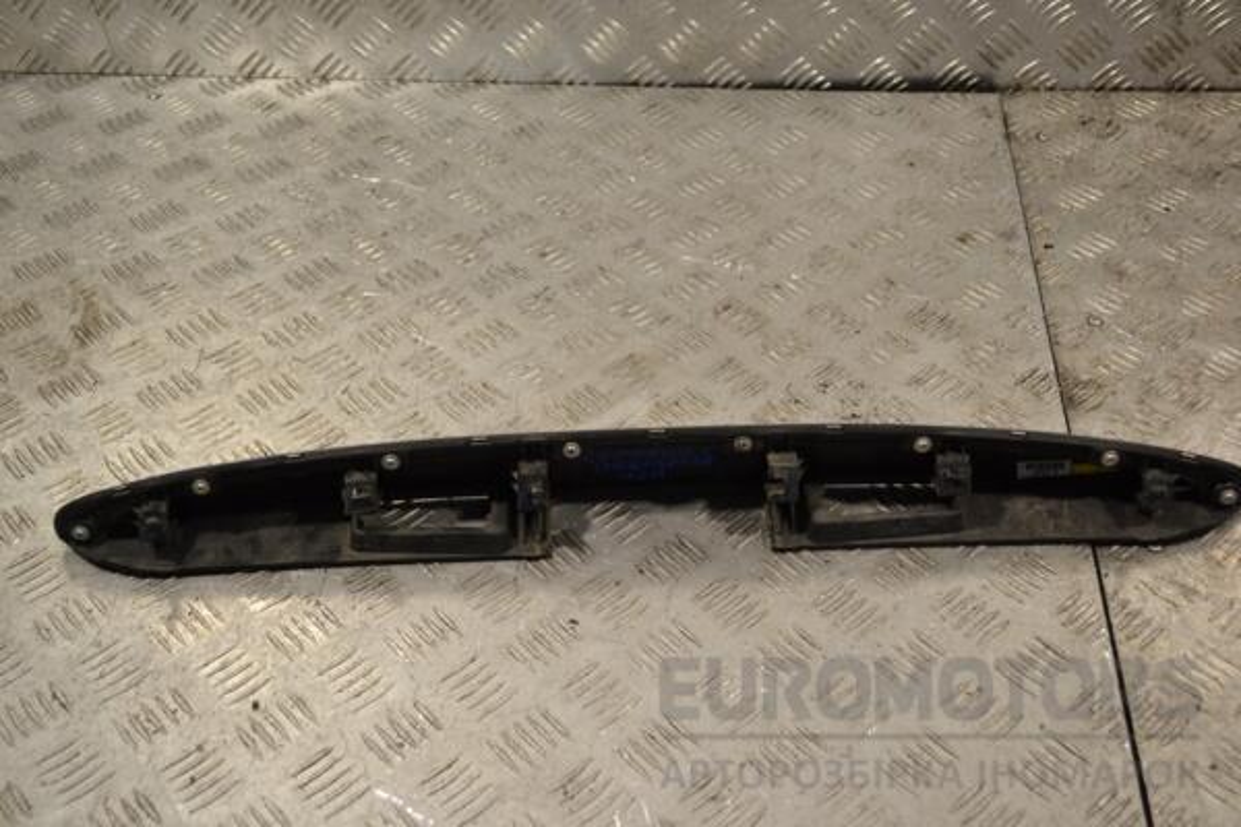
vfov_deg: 30.8
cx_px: 620
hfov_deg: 45.0
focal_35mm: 44
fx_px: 1499
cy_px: 414
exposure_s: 1/125
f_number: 5.6
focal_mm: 29
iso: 320
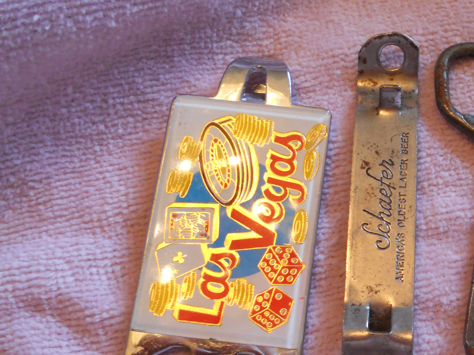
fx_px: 712
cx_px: 384
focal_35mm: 52
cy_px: 250
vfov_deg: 27.8
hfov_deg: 35.5
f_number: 3.5
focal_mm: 5.8
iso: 250
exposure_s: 1/30
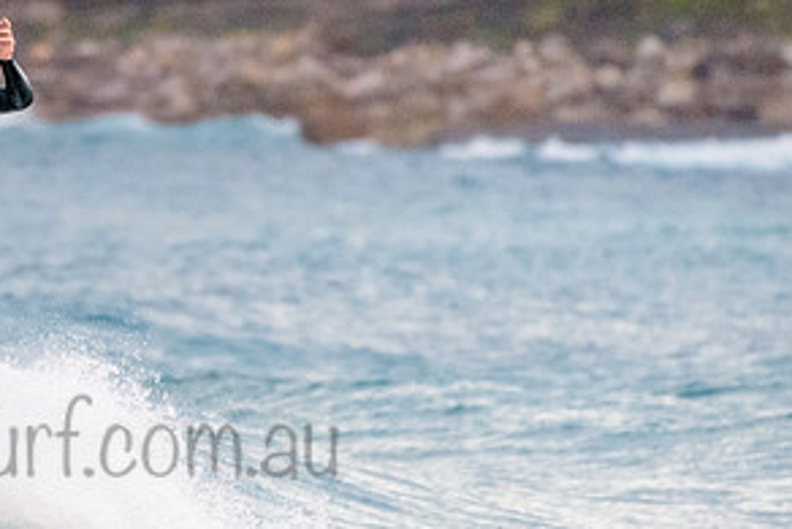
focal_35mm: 1216
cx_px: -45
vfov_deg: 1.1
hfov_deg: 1.7
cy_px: 391
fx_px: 26764
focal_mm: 500
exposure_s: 1/2000
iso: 3600
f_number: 5.6
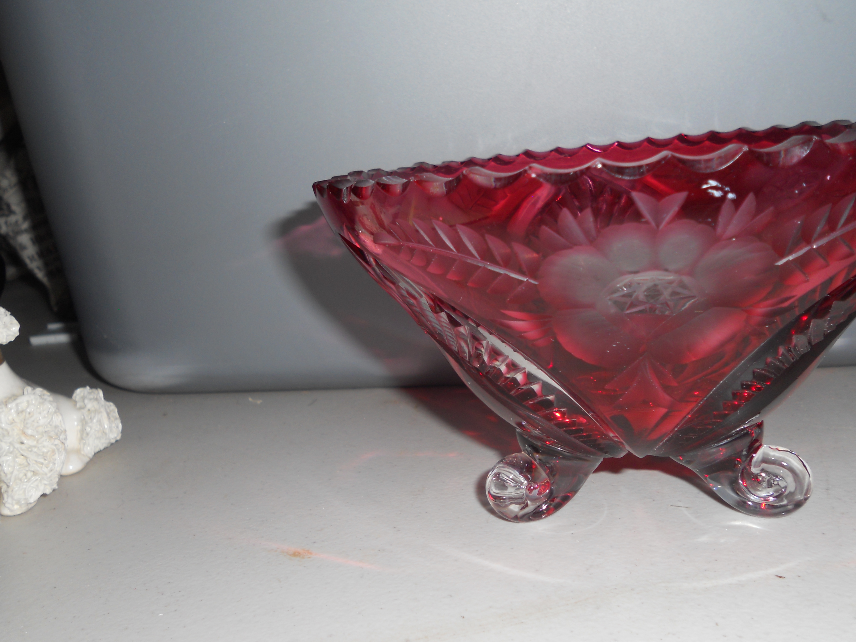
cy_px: 332
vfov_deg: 40.7
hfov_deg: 52.6
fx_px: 866
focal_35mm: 35
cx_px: 407
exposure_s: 1/25
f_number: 8.8
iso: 80
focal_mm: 5.8
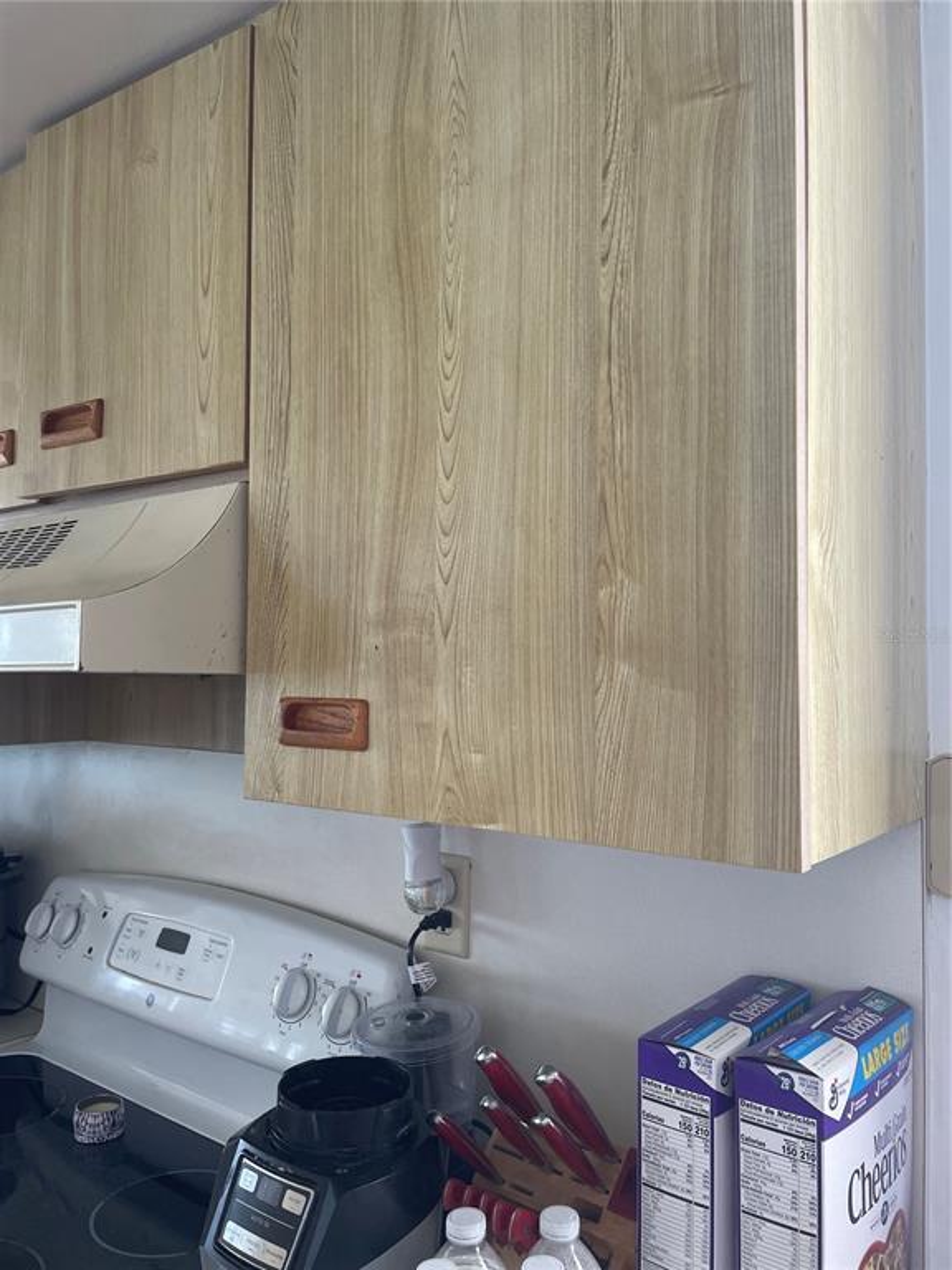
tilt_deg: +1.7
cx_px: 476
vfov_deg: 67.3
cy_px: 635
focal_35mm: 26
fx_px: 953
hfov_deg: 53.1
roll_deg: -1.0
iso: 100
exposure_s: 1/121
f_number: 1.6
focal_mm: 4.2
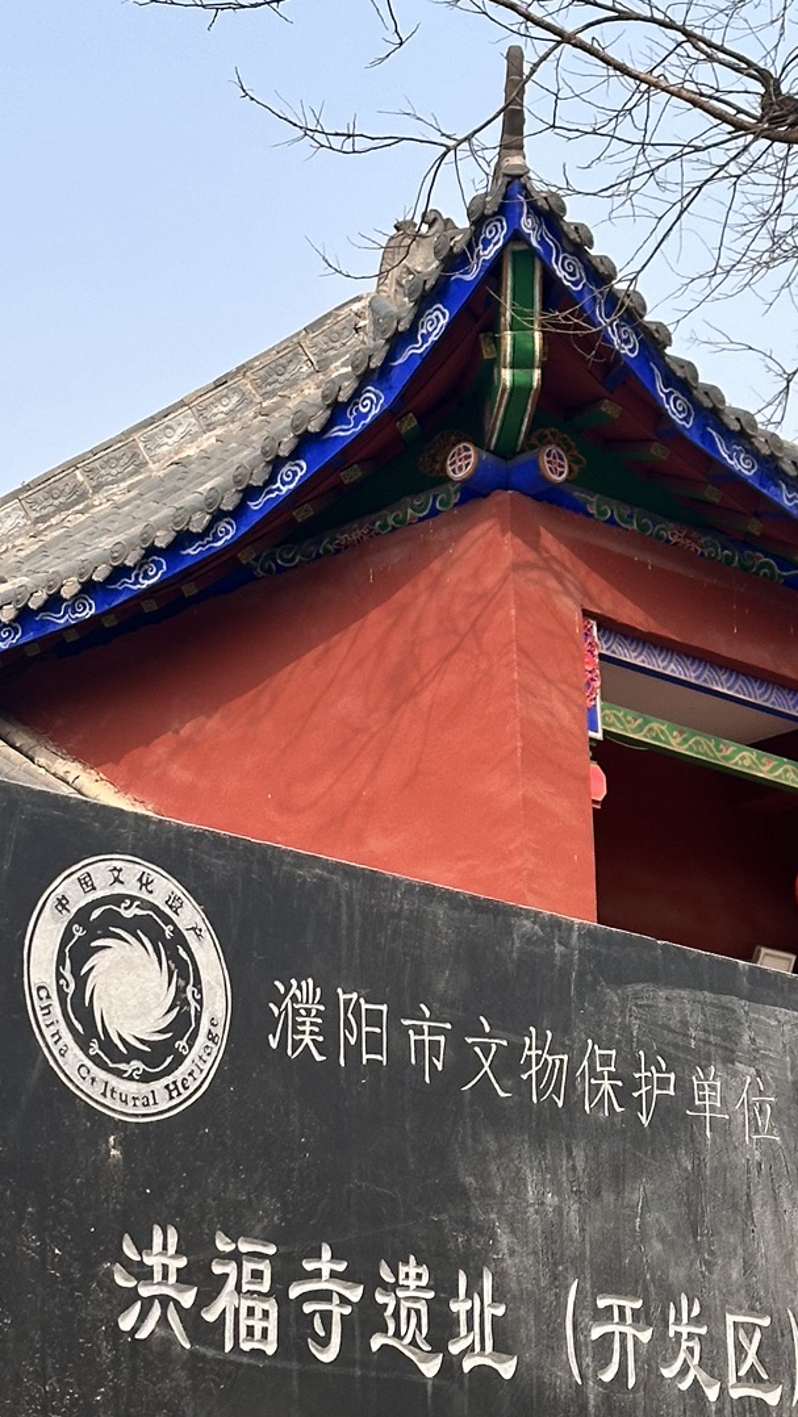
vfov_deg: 22.0
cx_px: 873
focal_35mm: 97
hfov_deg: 12.3
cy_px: 756
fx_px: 3646
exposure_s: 1/2410
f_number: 1.78
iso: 64
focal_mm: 6.86
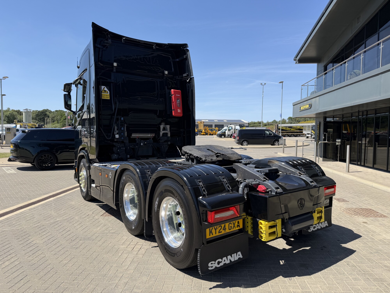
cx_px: 195
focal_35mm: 24
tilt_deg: -2.7
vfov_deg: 56.8
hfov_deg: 71.6
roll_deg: -0.8
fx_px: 270
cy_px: 146
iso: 80
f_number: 1.78
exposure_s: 1/3279
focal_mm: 6.76
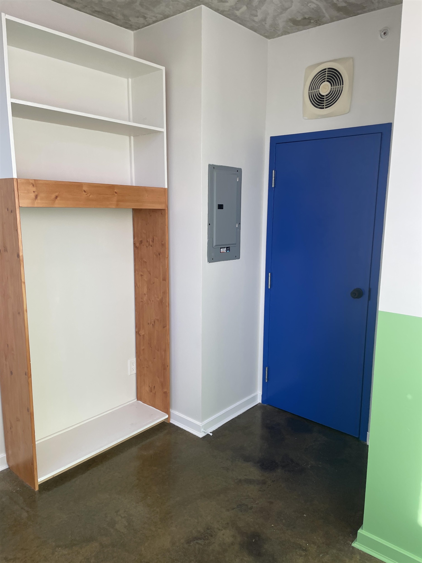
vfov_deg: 67.3
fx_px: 423
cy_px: 282
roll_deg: -0.6
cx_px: 211
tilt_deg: -8.4
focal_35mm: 26
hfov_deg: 53.1
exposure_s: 1/362
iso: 32
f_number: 1.6
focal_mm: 4.2
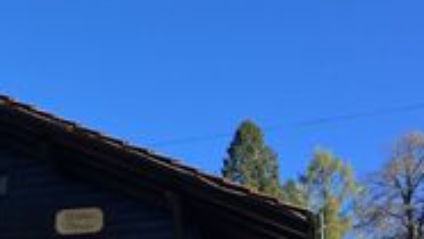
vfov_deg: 11.7
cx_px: -55
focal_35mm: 102
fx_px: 1148
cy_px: 264
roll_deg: -2.0
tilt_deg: +21.1
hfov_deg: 19.9
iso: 25
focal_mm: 4.15
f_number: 2.2
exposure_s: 1/610
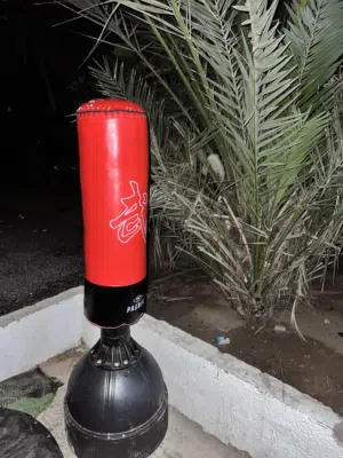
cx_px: 172
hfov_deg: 53.1
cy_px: 229
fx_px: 344
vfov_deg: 67.3
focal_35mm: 26
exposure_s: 1/4
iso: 80
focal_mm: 5.7
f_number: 1.5
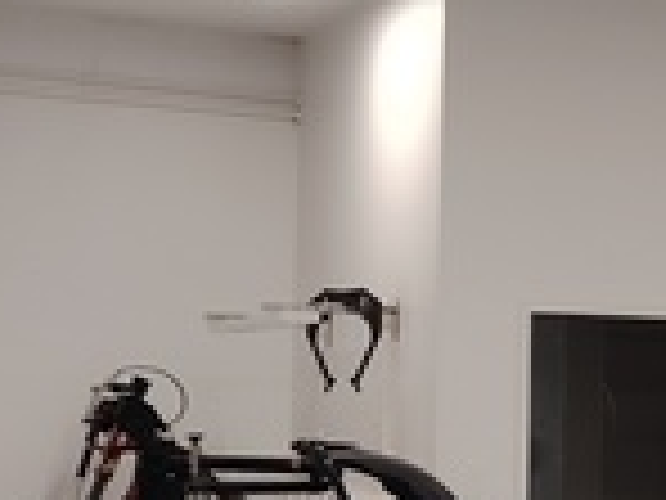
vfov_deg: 14.6
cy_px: 387
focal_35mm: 101
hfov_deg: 15.3
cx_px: 1366
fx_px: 1943
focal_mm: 5.25
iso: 391
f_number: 1.75
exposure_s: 1/100
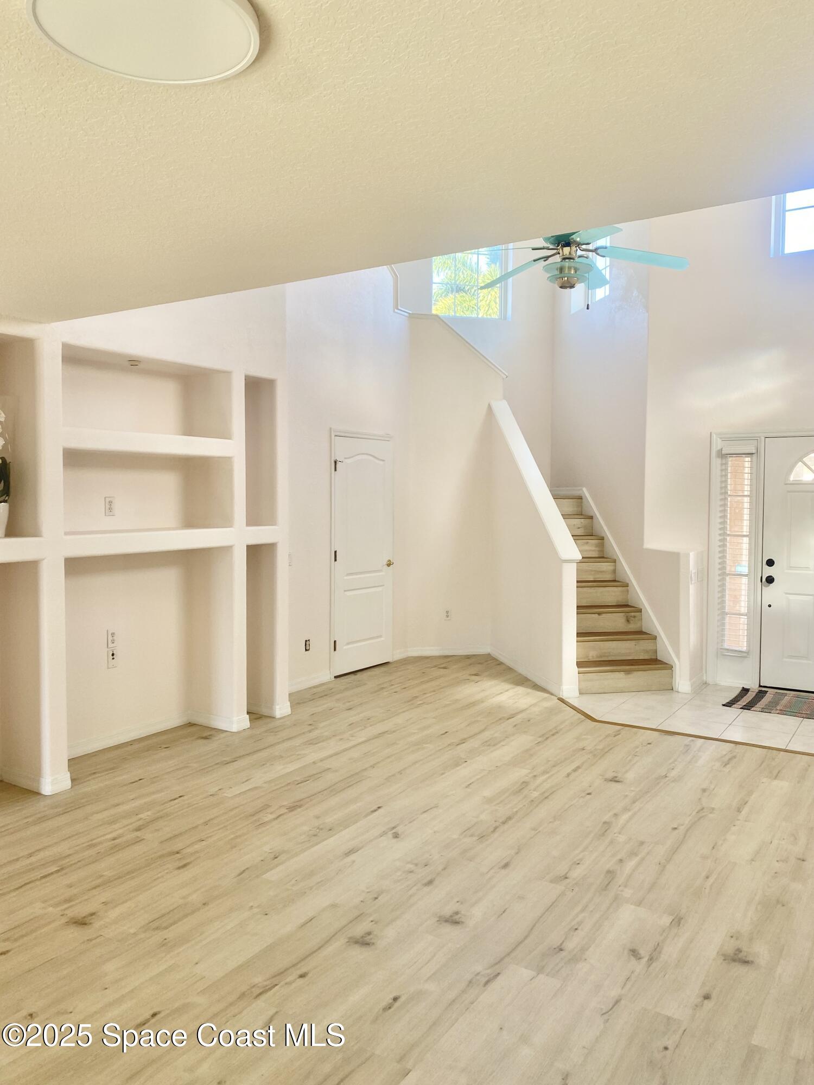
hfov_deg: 53.1
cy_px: 542
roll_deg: +0.7
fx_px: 815
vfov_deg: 67.3
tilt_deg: -1.7
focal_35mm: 26
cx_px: 407
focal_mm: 4.25
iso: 64
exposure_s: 1/122
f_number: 1.8
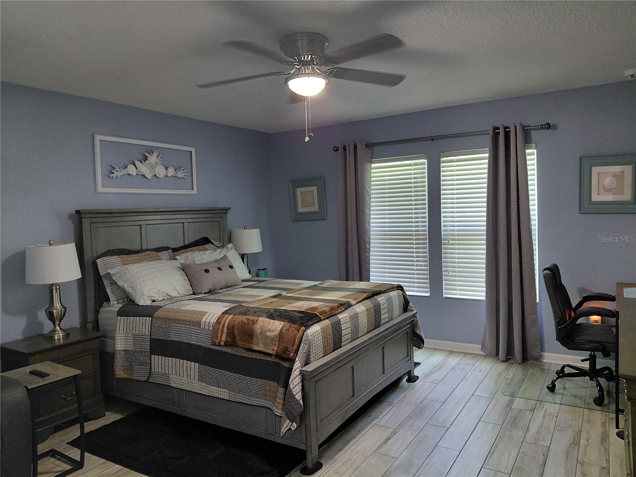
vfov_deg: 54.9
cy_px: 238
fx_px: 459
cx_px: 318
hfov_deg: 69.4
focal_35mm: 25
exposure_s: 1/40
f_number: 1.8
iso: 400
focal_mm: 4.69
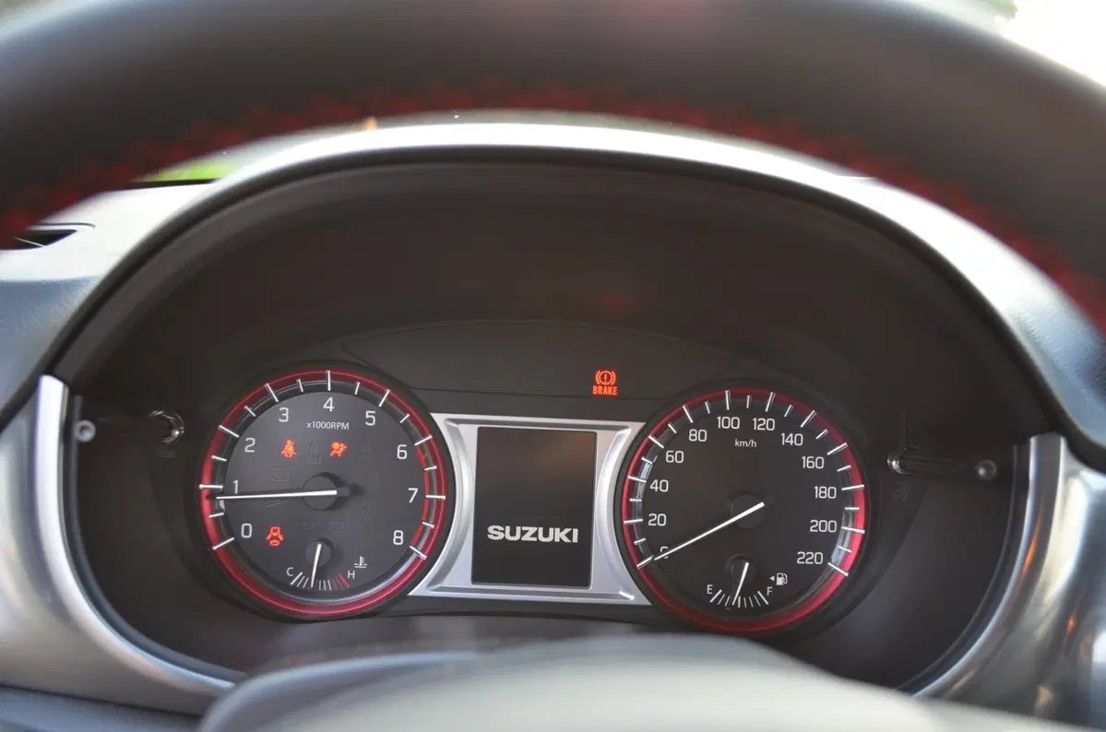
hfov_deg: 53.2
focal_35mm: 36
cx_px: 553
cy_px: 366
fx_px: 1104
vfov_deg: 36.7
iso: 640
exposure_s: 1/60
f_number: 4
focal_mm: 24
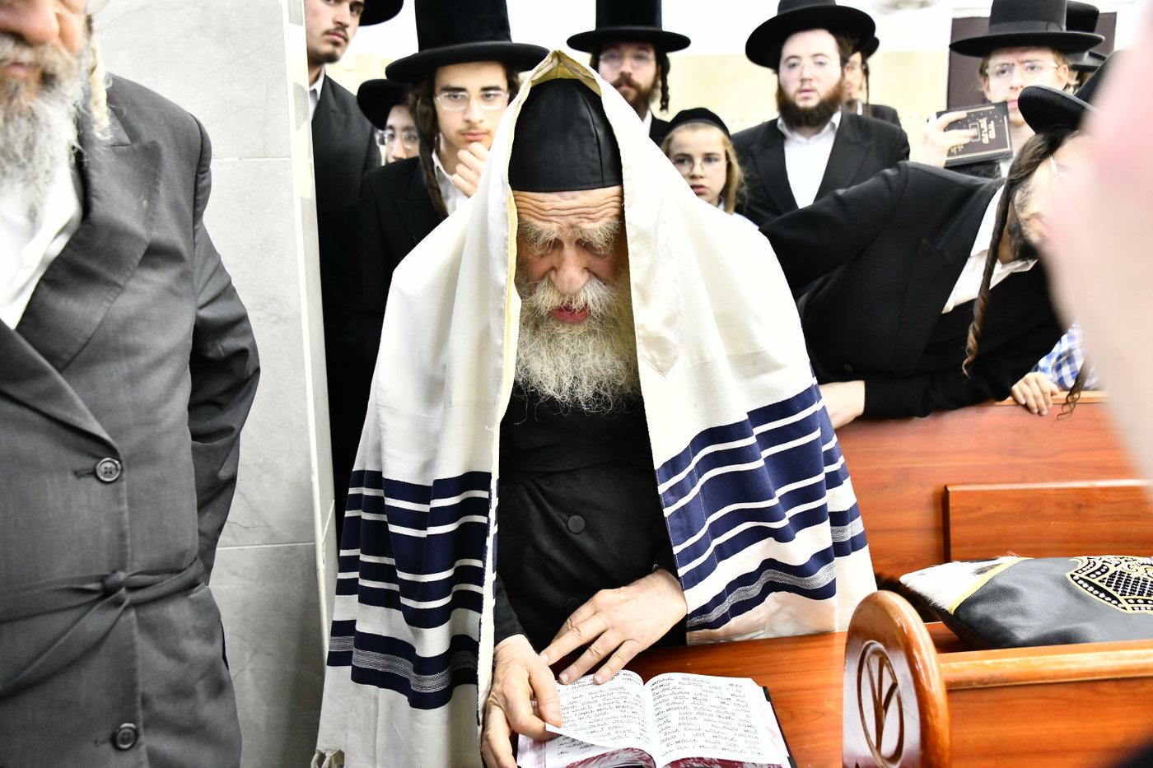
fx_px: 1217
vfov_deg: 35.0
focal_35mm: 38
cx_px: 576
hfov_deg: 50.7
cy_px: 384
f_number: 5.6
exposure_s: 1/250
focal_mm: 38
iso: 3200
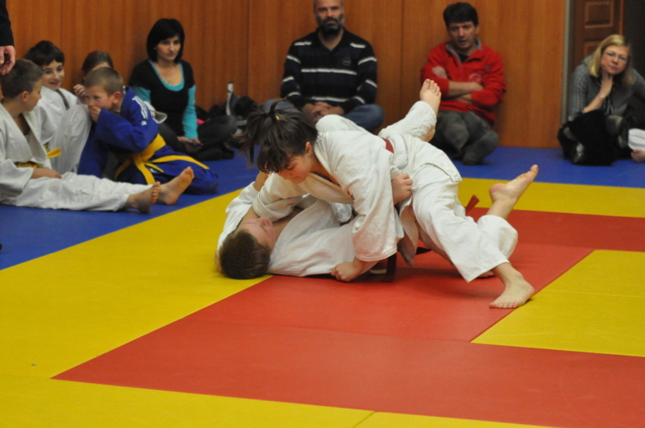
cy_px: 214
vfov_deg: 13.0
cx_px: 322
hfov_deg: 19.5
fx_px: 1879
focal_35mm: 105
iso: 2500
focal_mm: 70
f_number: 2.8
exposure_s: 1/320
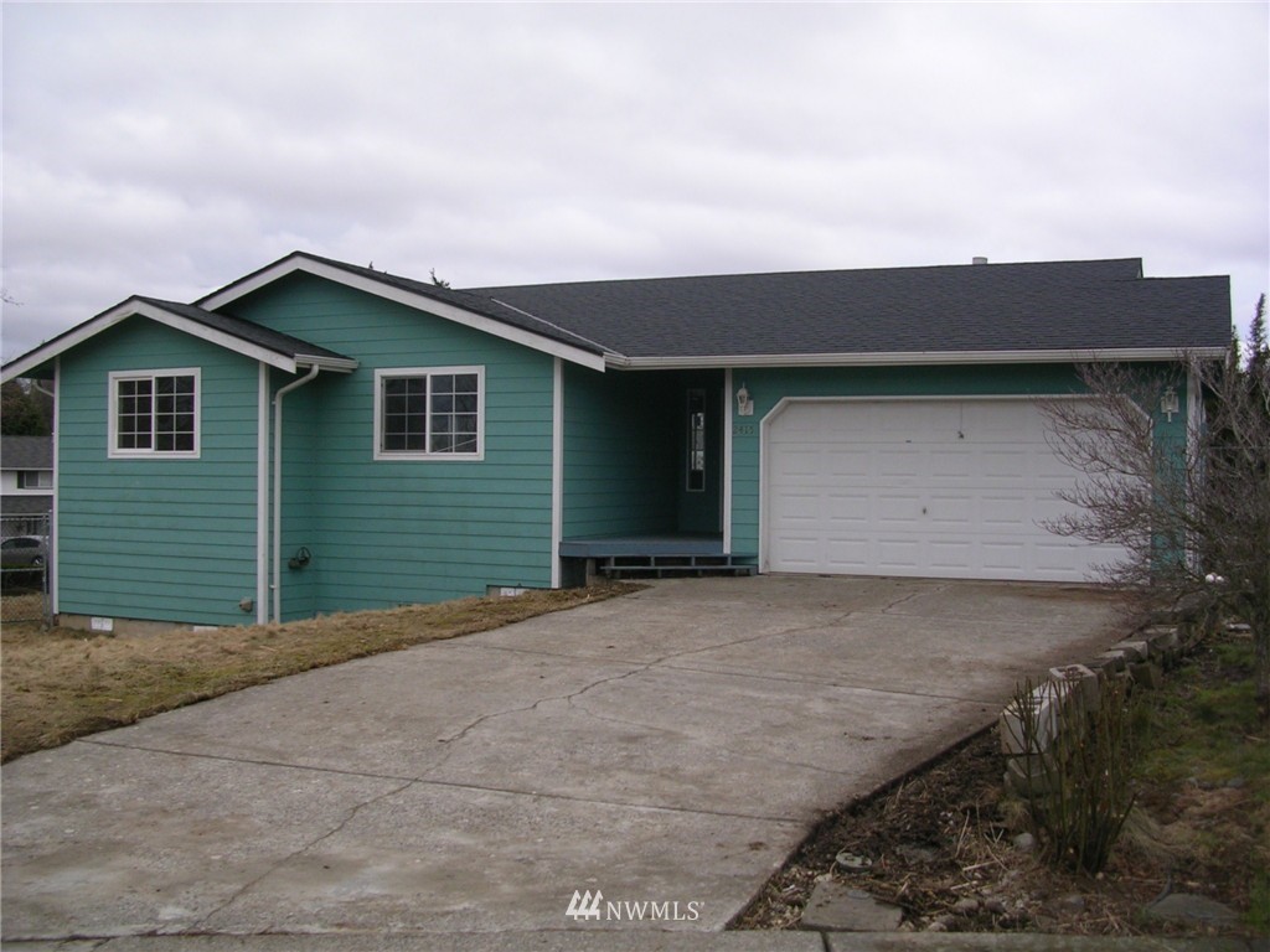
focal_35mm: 38
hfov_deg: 49.0
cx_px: 635
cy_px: 476
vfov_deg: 37.7
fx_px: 1394
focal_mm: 5.8
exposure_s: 1/224
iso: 50
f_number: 2.8
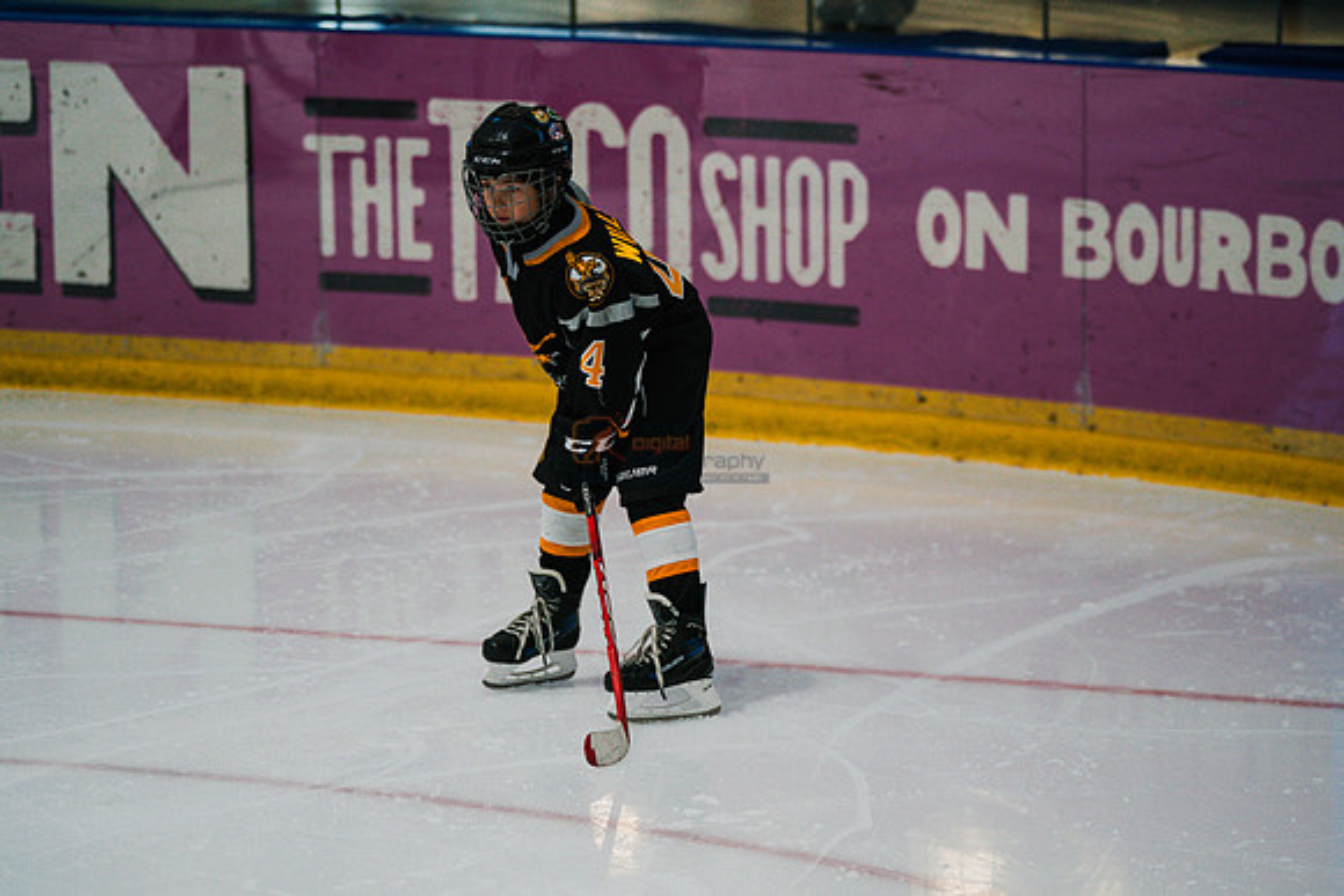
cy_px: 448
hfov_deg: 11.7
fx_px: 6572
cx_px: 672
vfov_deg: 7.8
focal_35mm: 176
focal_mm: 176
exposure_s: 1/1600
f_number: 3.2
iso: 3200
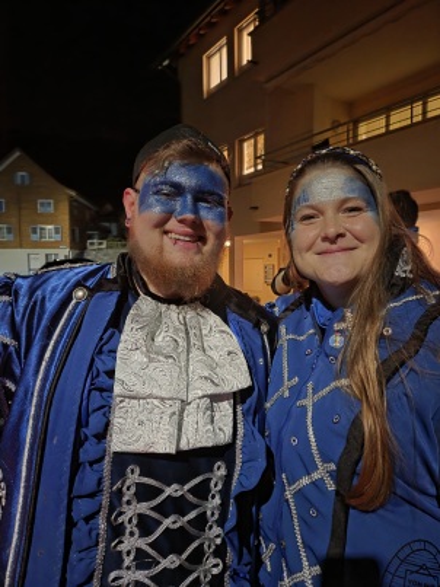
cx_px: 220
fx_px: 390
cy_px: 294
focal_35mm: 23
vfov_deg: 73.9
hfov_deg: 58.9
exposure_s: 1/20
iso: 2000
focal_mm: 5.4
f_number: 1.8
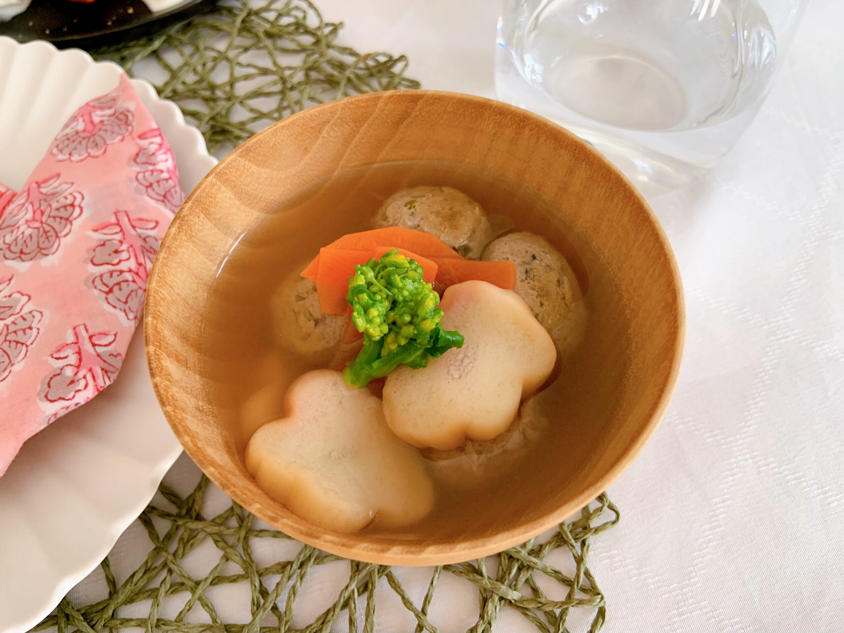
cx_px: 422
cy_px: 316
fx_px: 634
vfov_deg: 53.1
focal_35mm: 26
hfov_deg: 67.3
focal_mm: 4.25
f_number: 1.8
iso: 100
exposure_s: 1/72
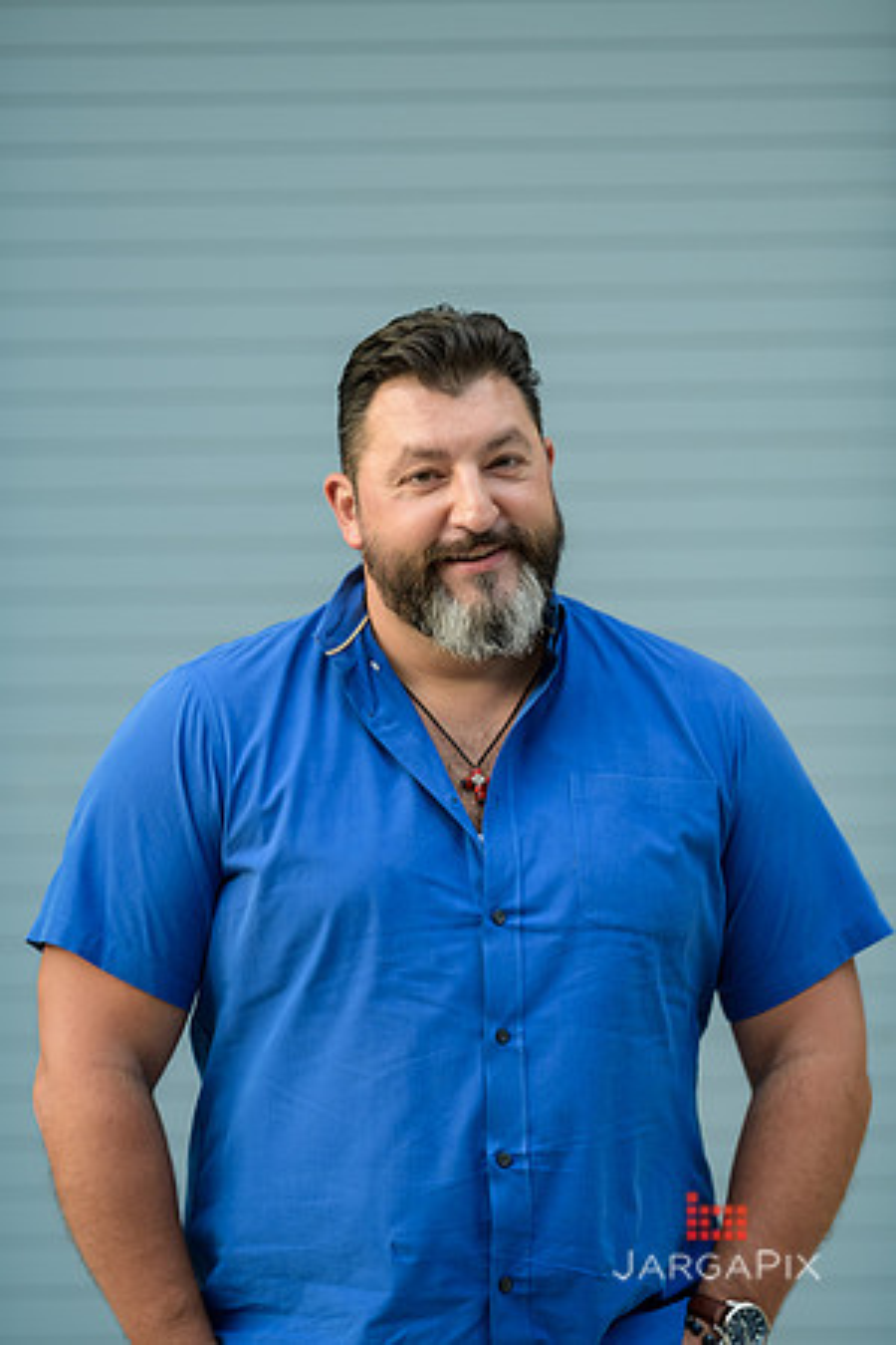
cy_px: 672
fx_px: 5040
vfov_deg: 15.2
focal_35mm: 135
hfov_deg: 10.2
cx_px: 448
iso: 200
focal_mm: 135
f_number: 2
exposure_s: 1/250
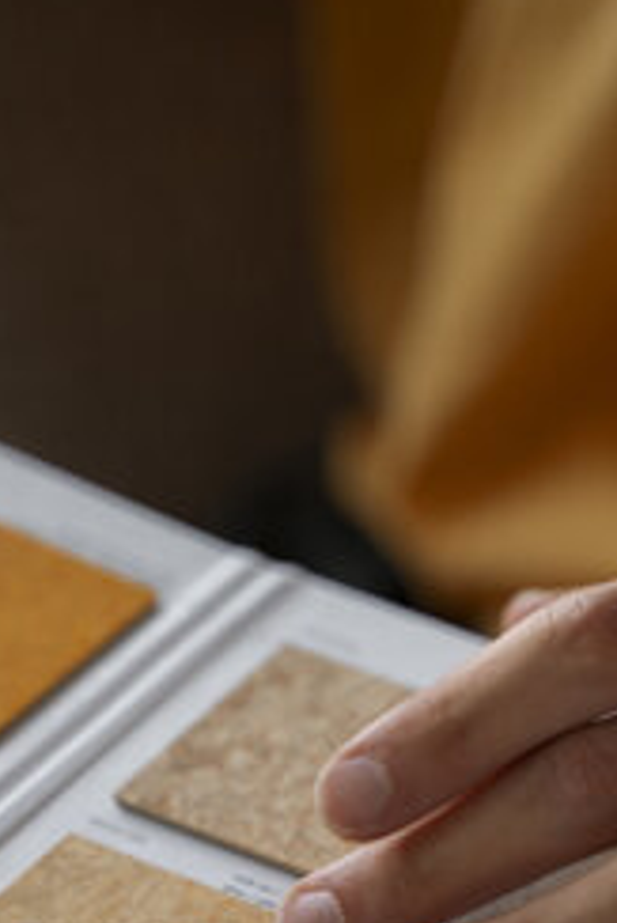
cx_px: 377
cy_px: 872
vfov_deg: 13.1
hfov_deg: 8.9
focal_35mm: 155
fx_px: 3979
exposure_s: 1/250
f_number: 2.8
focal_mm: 75
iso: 800
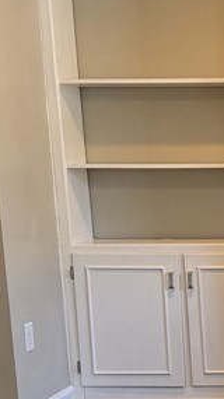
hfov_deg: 11.6
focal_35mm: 94
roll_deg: +0.7
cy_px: 343
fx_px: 994
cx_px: 435
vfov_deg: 22.3
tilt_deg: -11.6
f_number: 1.78
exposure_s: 1/120
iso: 200
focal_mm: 6.76
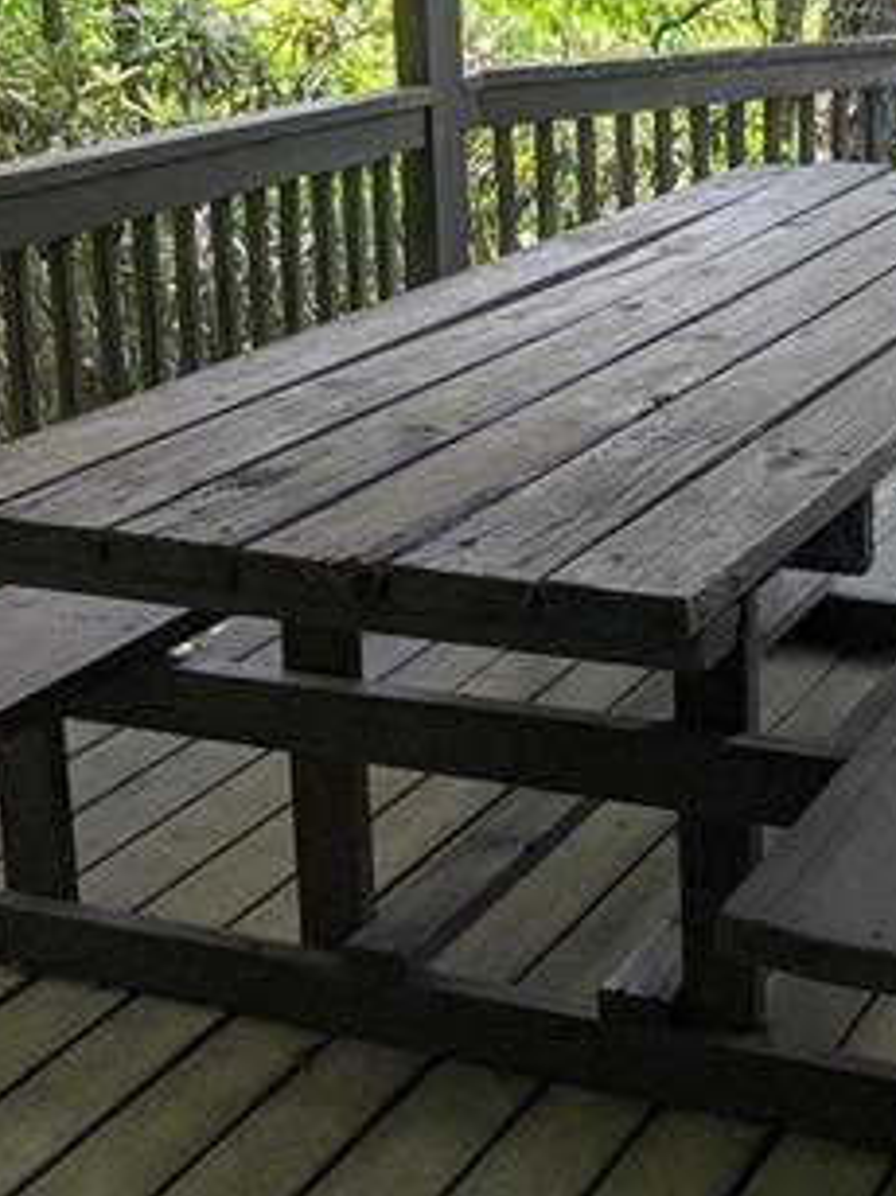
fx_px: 2245
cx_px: 767
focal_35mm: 65
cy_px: 327
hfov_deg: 22.2
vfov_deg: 29.4
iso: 68
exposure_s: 1/763
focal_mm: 4.67
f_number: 2
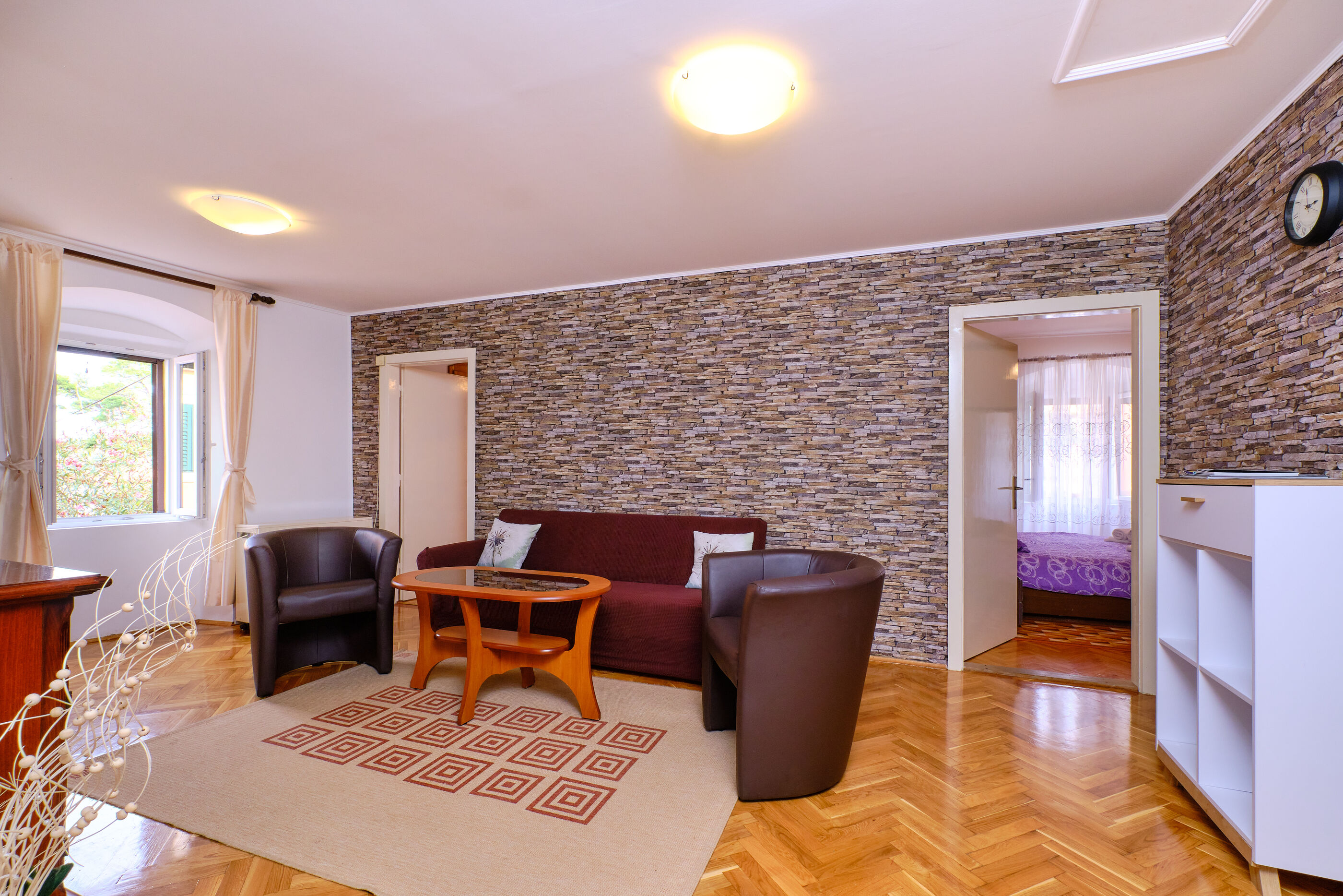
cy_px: 448
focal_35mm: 15
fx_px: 560
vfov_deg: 77.3
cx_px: 672
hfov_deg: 100.4
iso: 320
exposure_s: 1/30
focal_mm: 10
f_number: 9
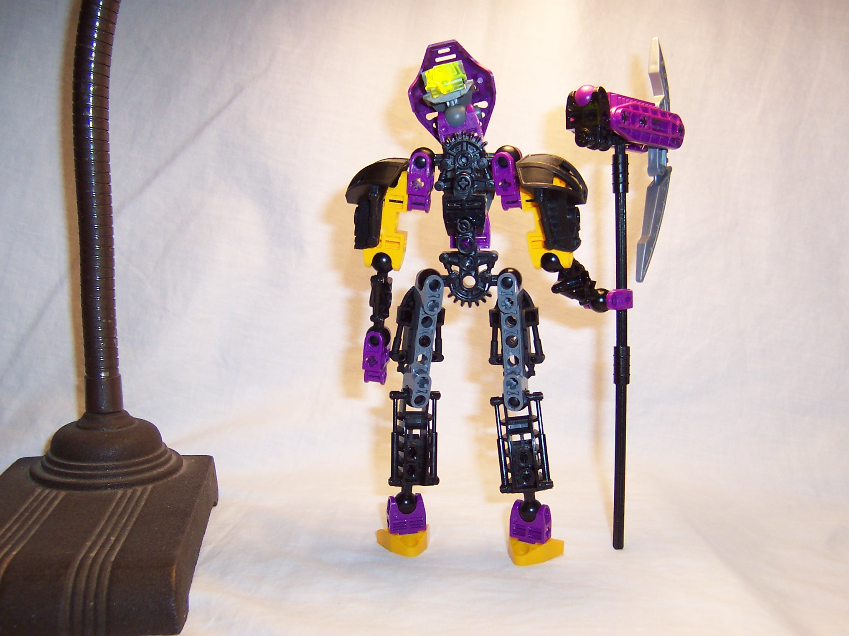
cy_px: 318
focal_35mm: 36
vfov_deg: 39.7
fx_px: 883
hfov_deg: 51.4
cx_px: 424
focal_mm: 5.6
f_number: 2.8
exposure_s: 1/60
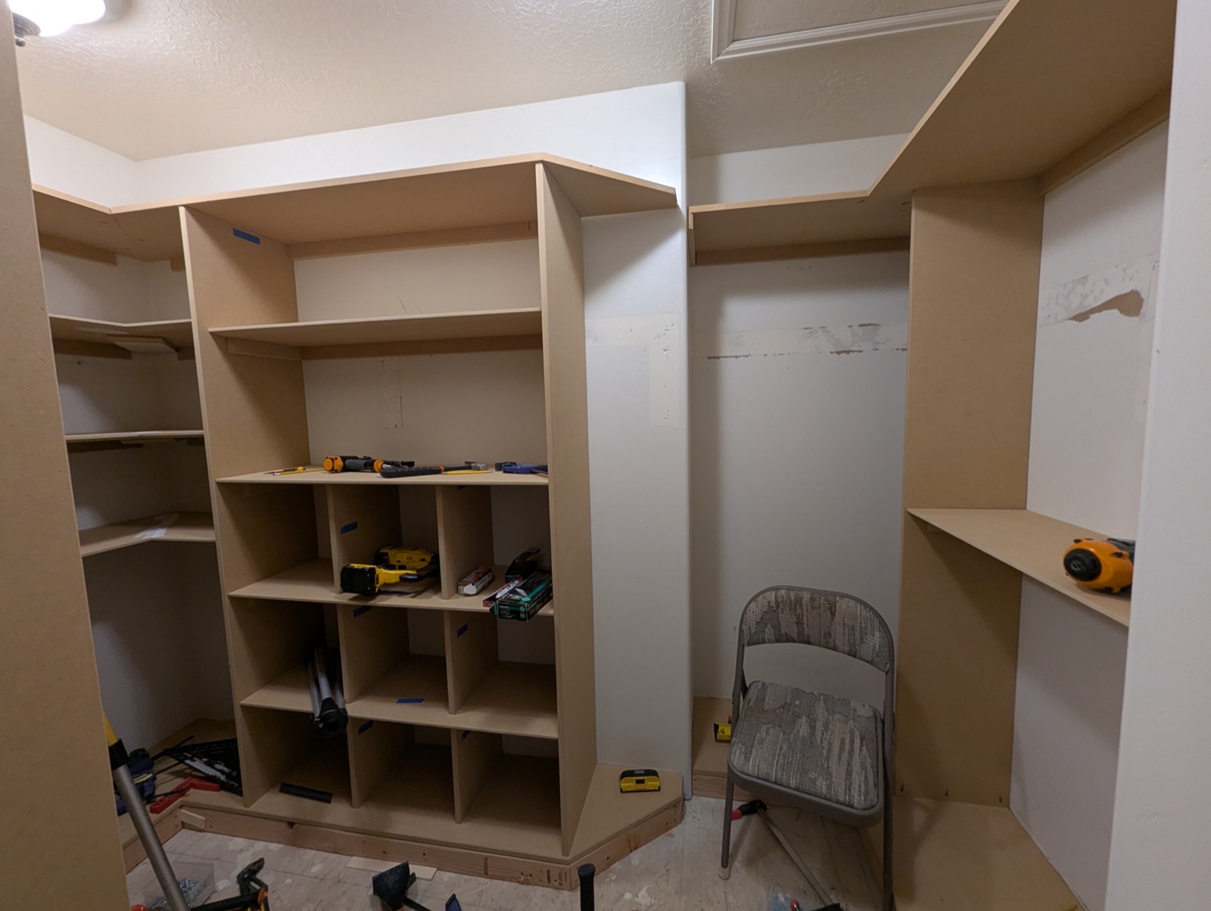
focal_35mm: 13
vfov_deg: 90.0
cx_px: 606
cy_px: 456
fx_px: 455
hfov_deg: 106.1
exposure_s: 1/41.1
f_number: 2.2
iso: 124
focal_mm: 1.95
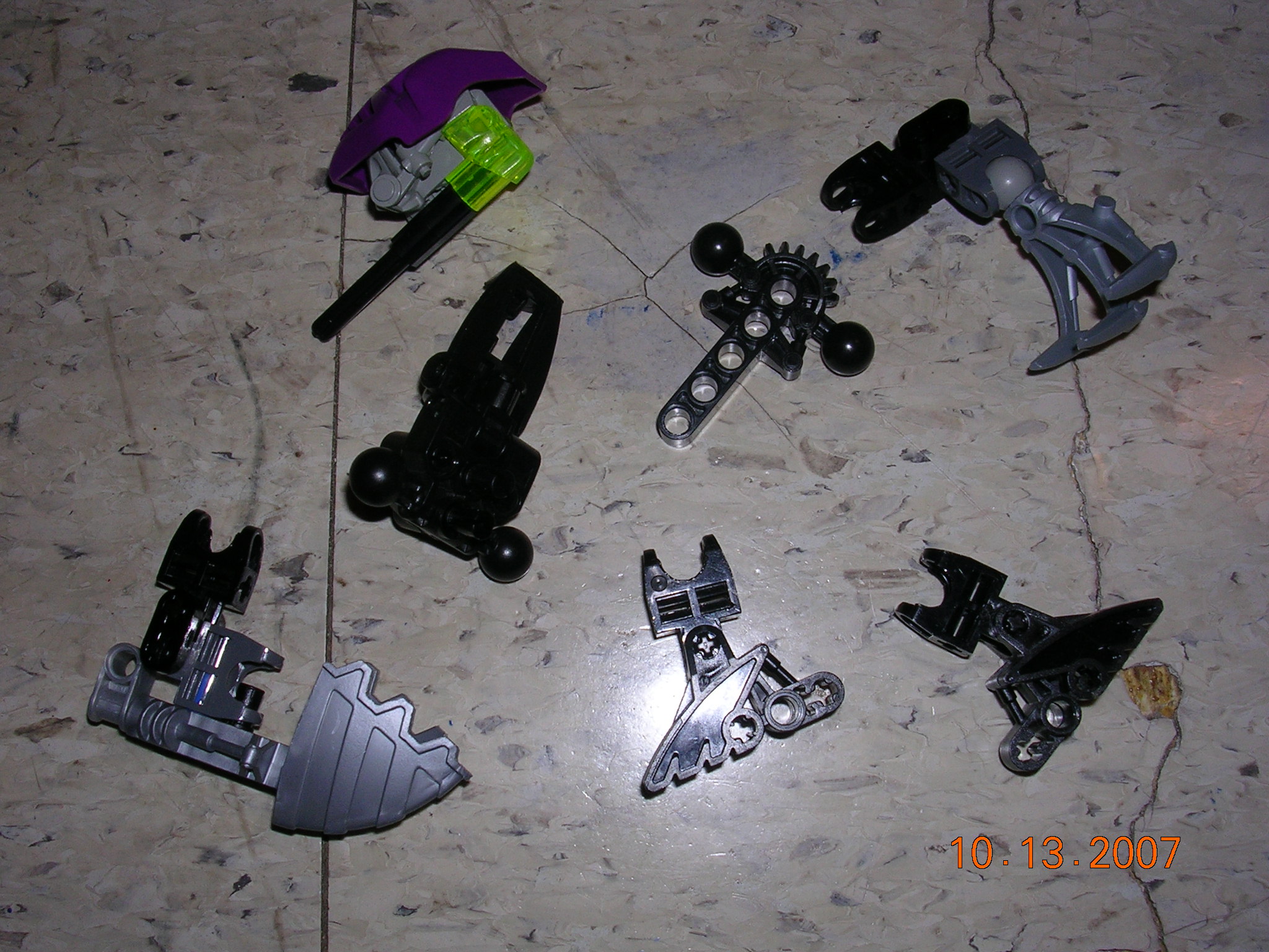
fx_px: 1393
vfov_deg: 37.7
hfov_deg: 49.0
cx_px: 634
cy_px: 476
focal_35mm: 38
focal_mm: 5.8
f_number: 5.6
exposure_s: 1/60.1
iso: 50
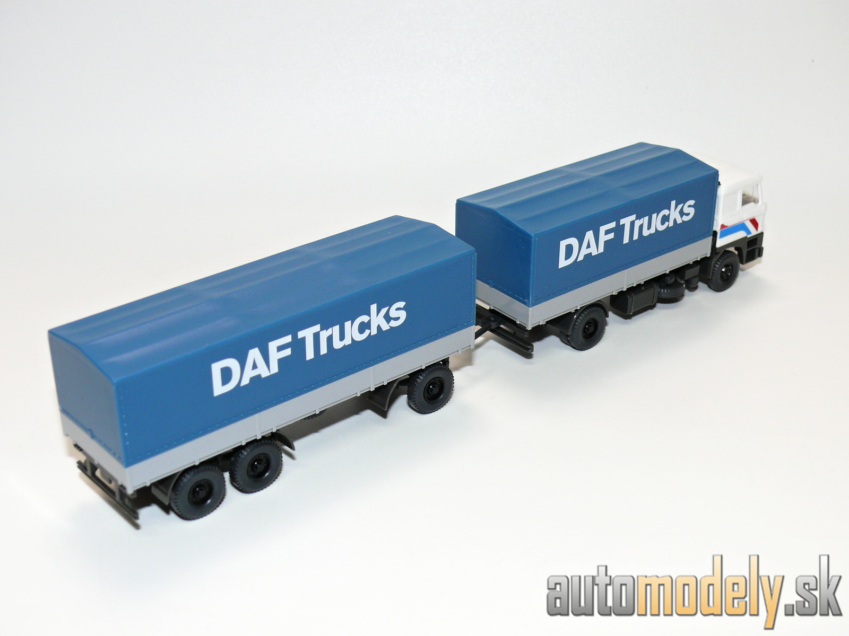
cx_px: 424
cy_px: 318
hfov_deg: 38.2
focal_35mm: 50
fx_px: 1226
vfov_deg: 29.1
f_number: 4
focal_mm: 9
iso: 100
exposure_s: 1/30
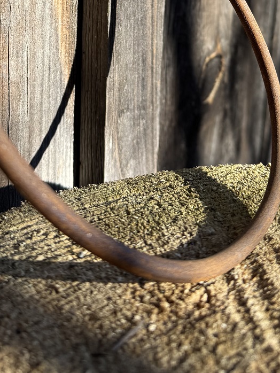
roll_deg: -1.9
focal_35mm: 55
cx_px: 119
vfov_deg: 31.6
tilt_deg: -11.2
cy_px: -20
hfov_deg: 26.5
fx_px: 593
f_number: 1.78
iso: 80
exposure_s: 1/900
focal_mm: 6.76
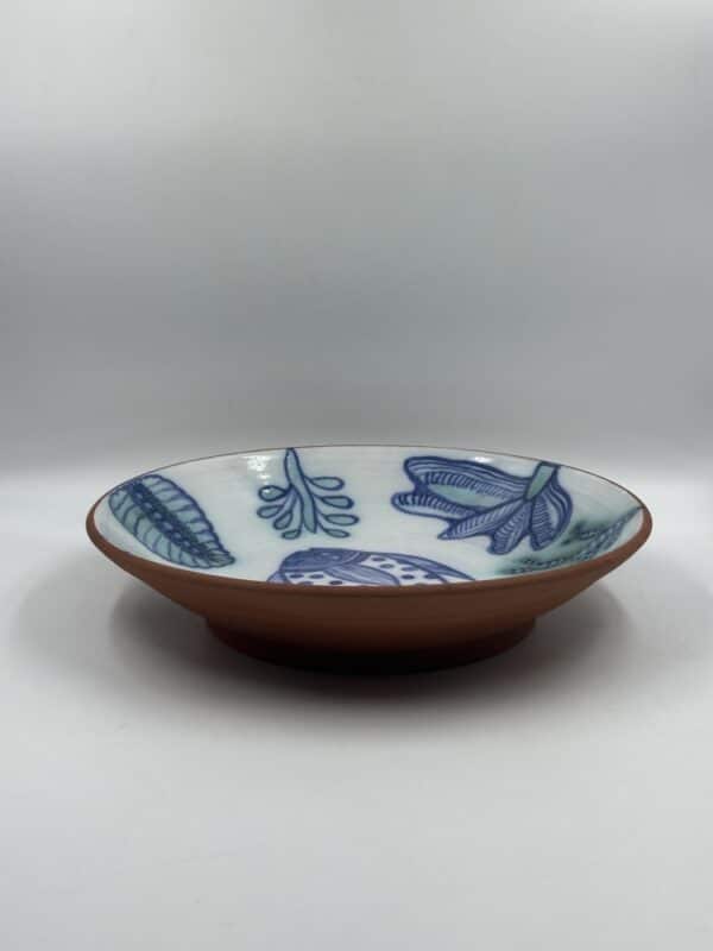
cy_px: 476
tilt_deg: -15.2
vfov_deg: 39.7
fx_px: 1318
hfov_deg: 30.3
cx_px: 356
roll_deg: -1.8
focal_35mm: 48
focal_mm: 6.86
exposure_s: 1/508
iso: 64
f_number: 1.78
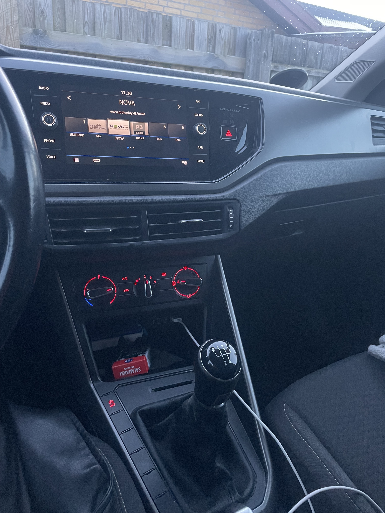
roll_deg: -3.0
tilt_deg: -19.6
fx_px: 386
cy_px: 256
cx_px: 192
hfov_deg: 53.1
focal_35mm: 26
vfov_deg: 67.3
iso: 800
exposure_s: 1/30
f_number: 1.6
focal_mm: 4.2
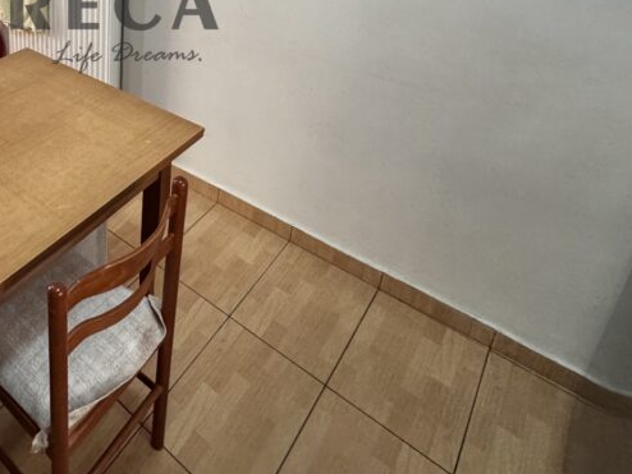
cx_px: 32
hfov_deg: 52.0
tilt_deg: -18.4
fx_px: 530
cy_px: -14
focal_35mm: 29
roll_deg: +1.4
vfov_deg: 41.2
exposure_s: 1/50
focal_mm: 2.22
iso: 400
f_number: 2.2
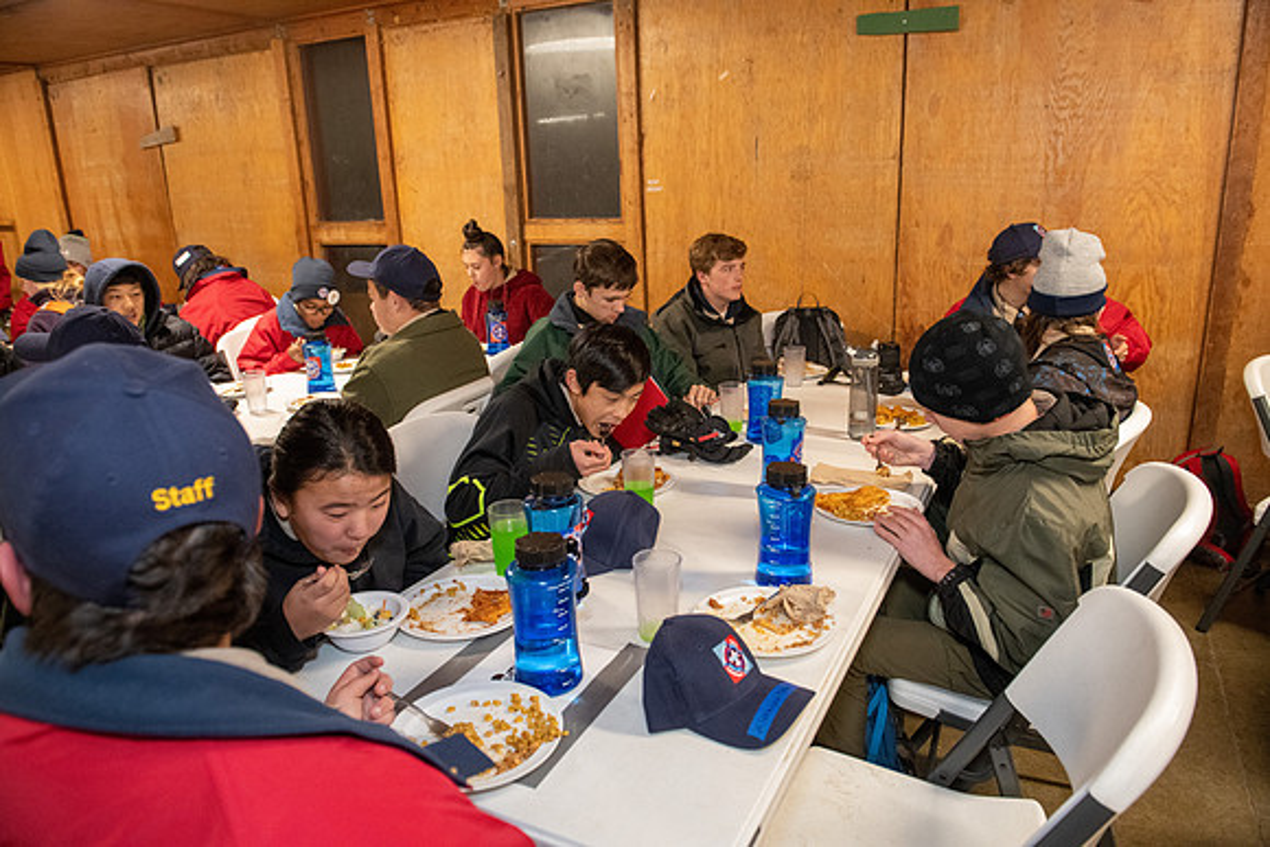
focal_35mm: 24
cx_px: 635
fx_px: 847
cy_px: 424
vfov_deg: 53.2
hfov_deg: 73.7
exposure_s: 1/125
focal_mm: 24
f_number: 4
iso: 6400
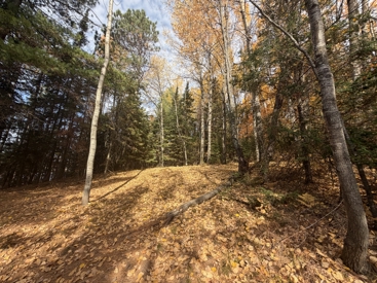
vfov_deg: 85.6
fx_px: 152
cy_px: 142
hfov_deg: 102.1
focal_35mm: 14
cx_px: 188
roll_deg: -1.5
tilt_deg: +10.3
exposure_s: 1/569
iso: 40
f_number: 2.2
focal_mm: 2.22
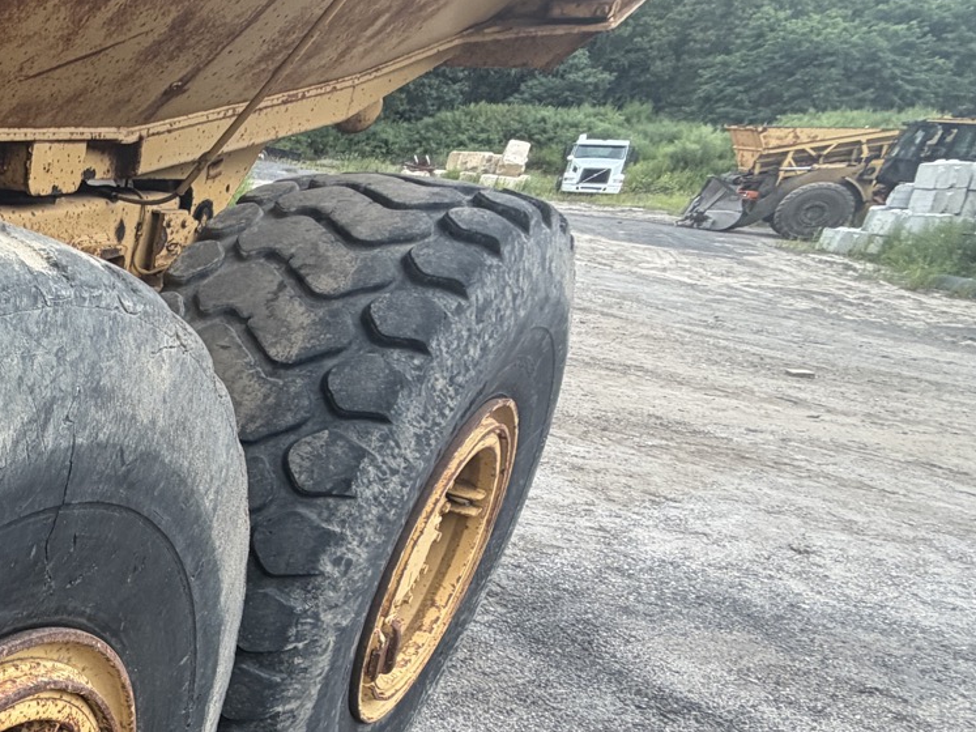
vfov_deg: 38.1
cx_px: -193
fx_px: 1015
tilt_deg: -29.3
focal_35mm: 36
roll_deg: -4.6
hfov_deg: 38.3
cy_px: 591
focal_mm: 2.22
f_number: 2.2
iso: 100
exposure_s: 1/121
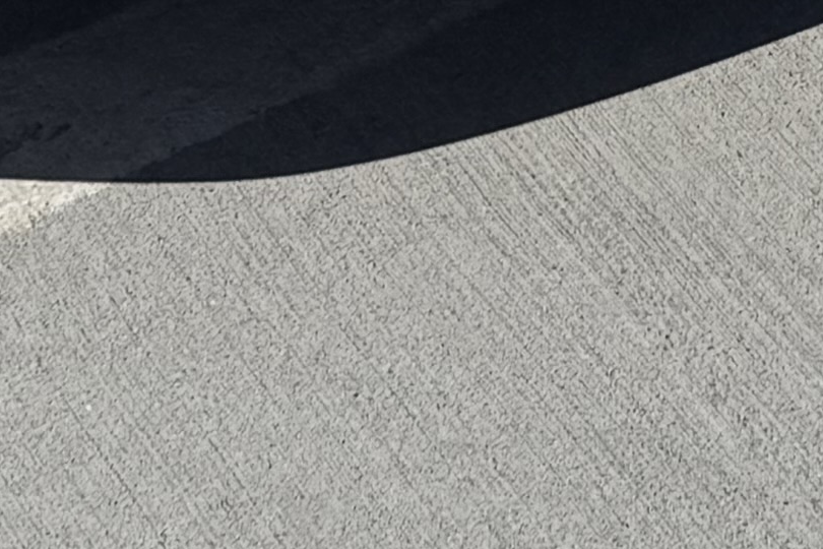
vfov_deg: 6.7
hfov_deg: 11.2
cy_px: -1360
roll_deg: -0.8
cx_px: 1274
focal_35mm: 176
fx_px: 4023
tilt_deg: -17.2
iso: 64
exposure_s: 1/12346
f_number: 1.78
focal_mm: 6.76
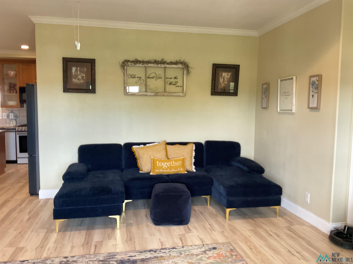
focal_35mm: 29
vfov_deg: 48.2
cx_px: 176
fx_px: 296
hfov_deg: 61.7
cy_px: 132
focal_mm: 3
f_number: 1.8
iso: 125
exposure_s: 1/60
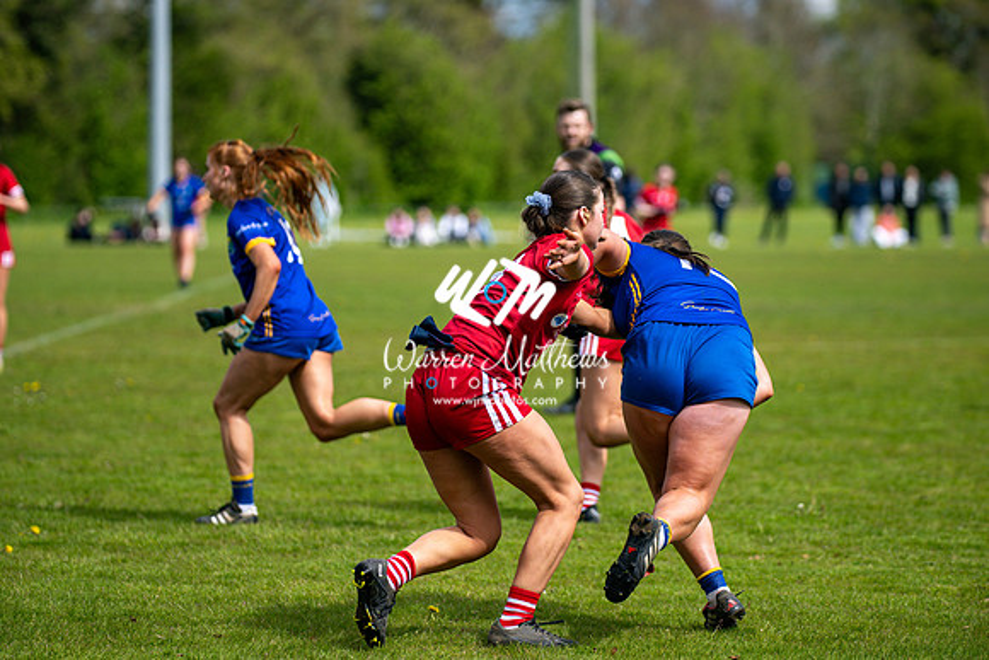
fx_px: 4396
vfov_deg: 8.6
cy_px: 330
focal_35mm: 160
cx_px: 494
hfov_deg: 12.8
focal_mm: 160
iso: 360
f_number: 2.8
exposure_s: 1/6400
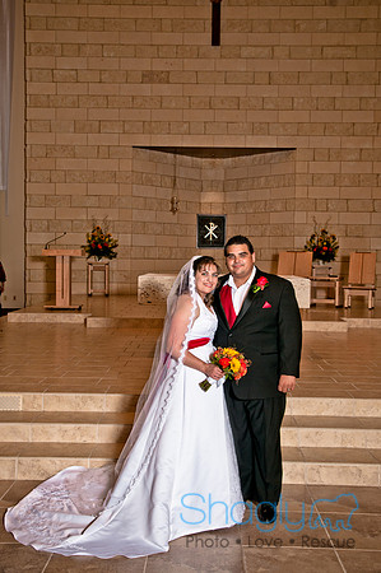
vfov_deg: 48.0
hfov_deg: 32.9
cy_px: 286
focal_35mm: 40
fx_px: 644
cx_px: 190
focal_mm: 27
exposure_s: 1/125
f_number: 6.3
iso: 200
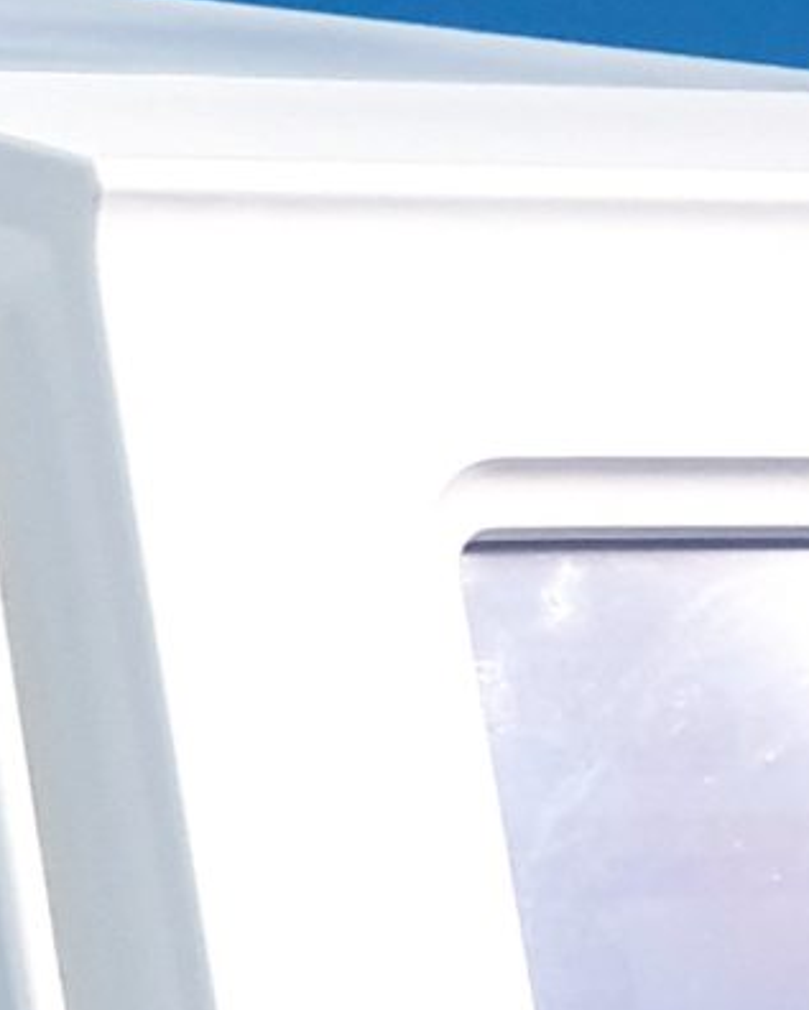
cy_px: 1622
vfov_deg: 11.2
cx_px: -1439
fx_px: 4906
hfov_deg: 8.3
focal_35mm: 164
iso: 320
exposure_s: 1/33
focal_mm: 4.3
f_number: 2.4
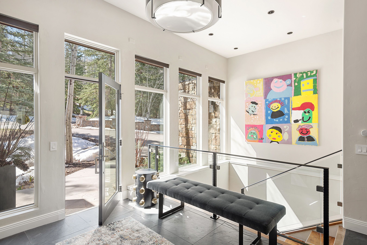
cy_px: 122
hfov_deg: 84.0
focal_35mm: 20
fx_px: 204
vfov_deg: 62.0
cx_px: 184
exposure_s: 1/6
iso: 100
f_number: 7.1
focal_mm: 20
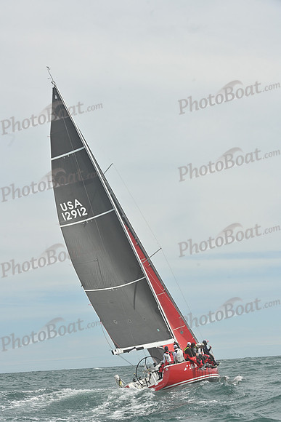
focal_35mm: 70
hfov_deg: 19.5
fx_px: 819
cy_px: 211
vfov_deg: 28.8
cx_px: 140
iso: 320
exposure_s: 1/1250
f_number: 11
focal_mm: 70
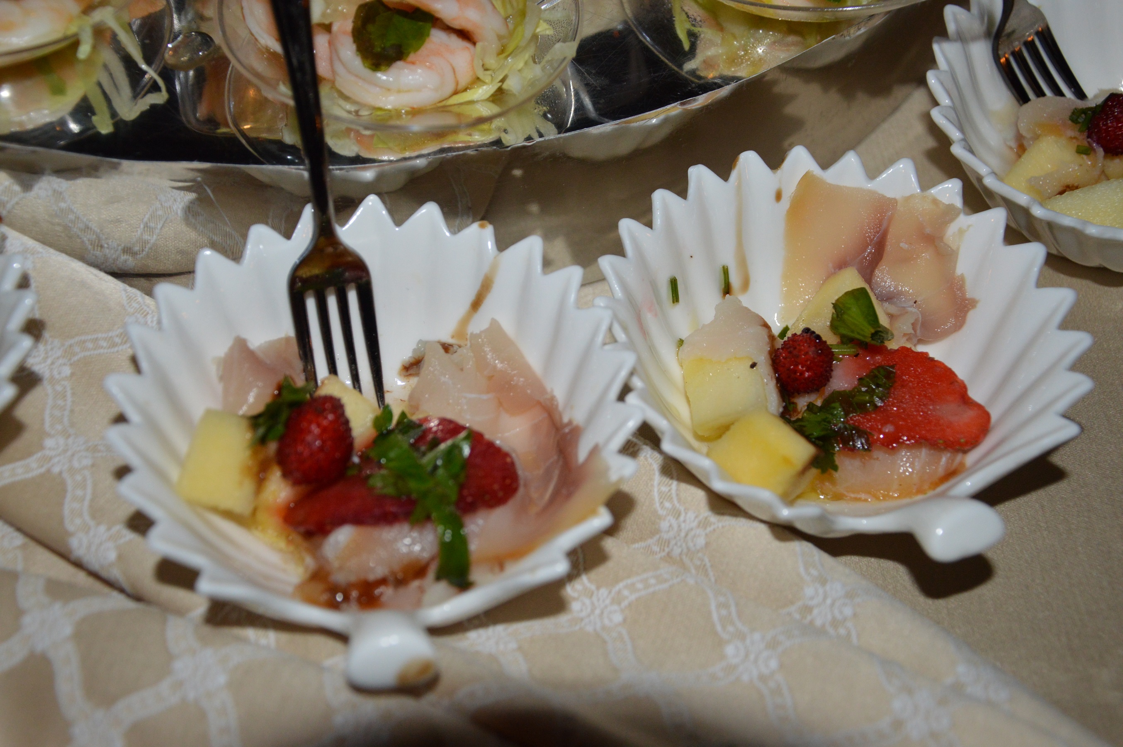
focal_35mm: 52
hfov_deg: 37.9
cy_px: 374
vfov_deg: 25.7
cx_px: 562
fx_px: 1636
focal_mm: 35
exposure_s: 1/60
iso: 1000
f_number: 4.5
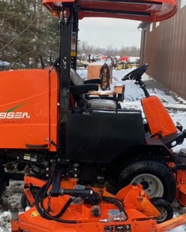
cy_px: 115
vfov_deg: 39.5
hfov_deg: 32.1
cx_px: 88
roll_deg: -2.2
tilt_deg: -11.2
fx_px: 323
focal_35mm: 47
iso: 32
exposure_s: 1/534
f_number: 1.8
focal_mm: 4.25
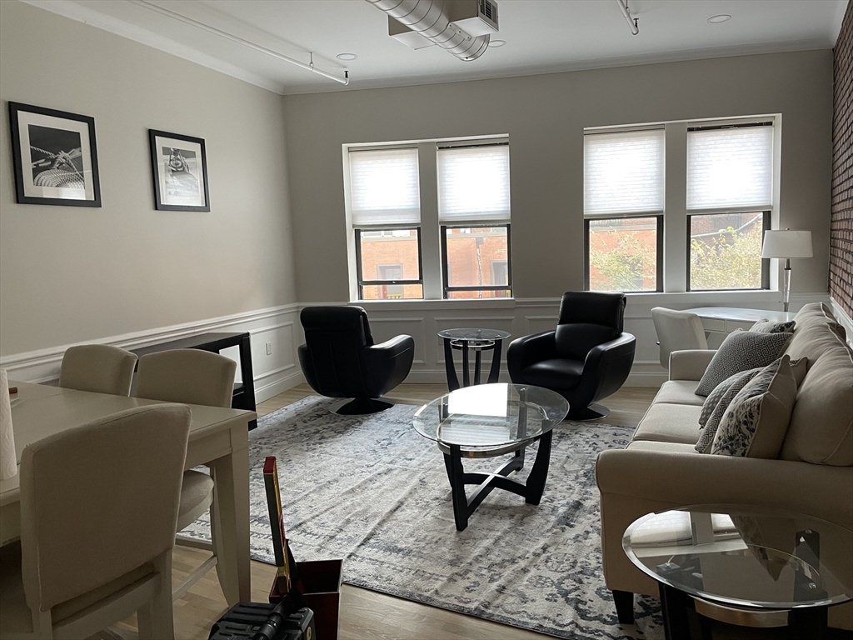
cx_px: 426
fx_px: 641
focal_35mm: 26
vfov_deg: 53.1
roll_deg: +2.8
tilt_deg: -6.6
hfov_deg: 67.3
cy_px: 320
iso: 160
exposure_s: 1/60
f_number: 1.6
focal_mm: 4.2
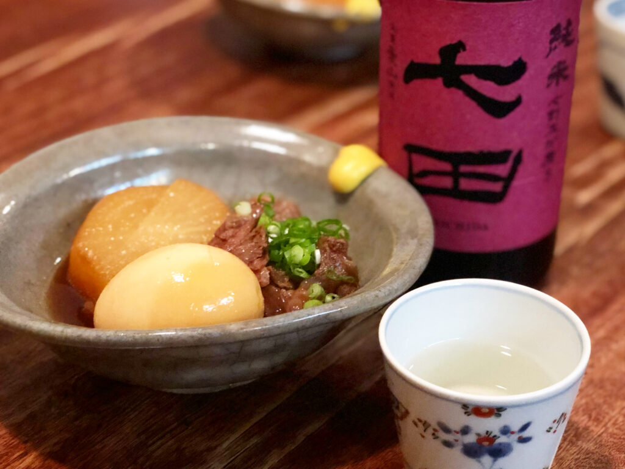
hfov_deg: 36.8
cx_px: 312
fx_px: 939
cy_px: 234
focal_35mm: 52
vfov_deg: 28.0
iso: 250
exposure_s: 1/8
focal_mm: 6
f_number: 2.4
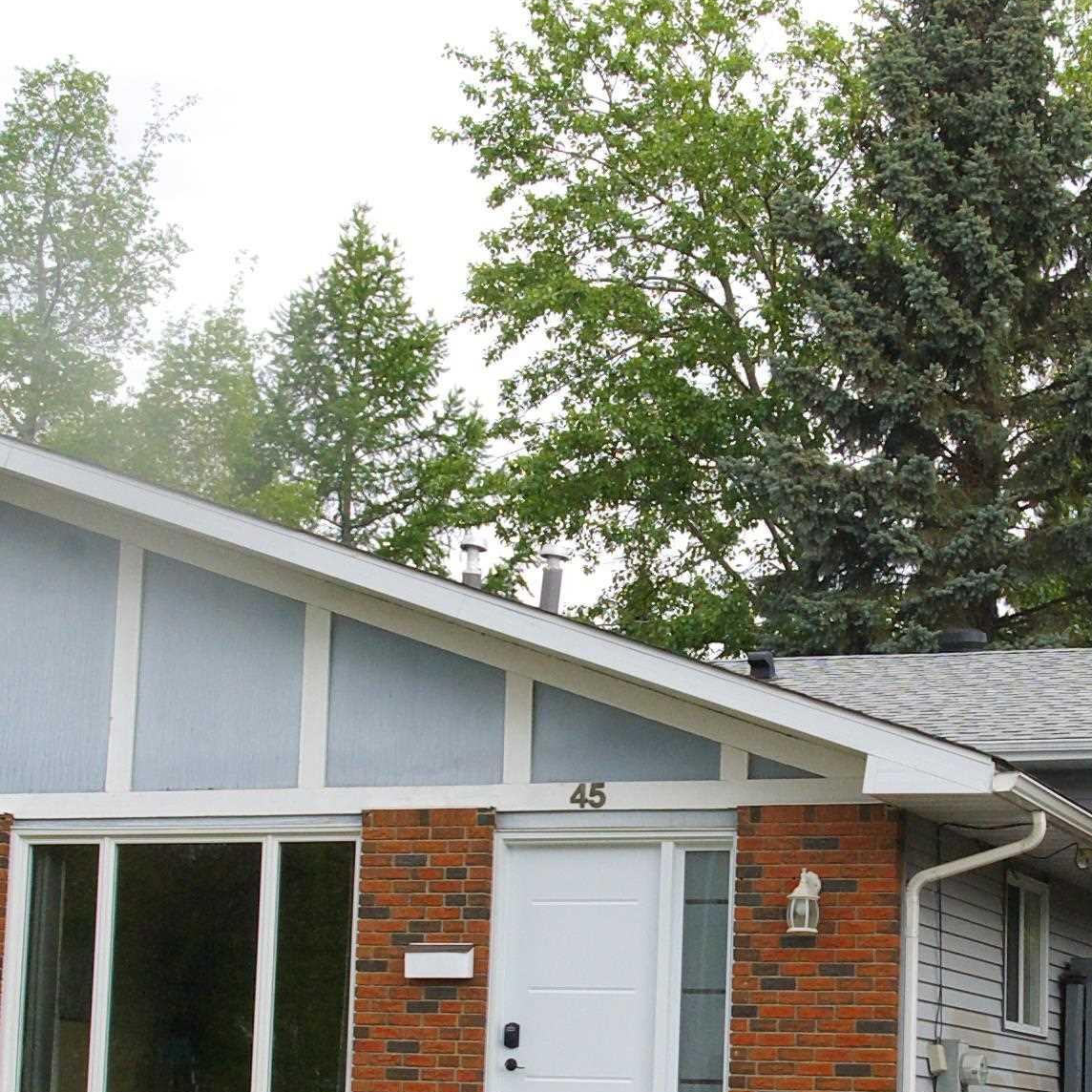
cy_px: 766
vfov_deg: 22.3
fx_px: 2752
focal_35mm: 77
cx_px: 703
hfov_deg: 22.4
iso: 800
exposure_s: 1/250
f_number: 13
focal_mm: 23
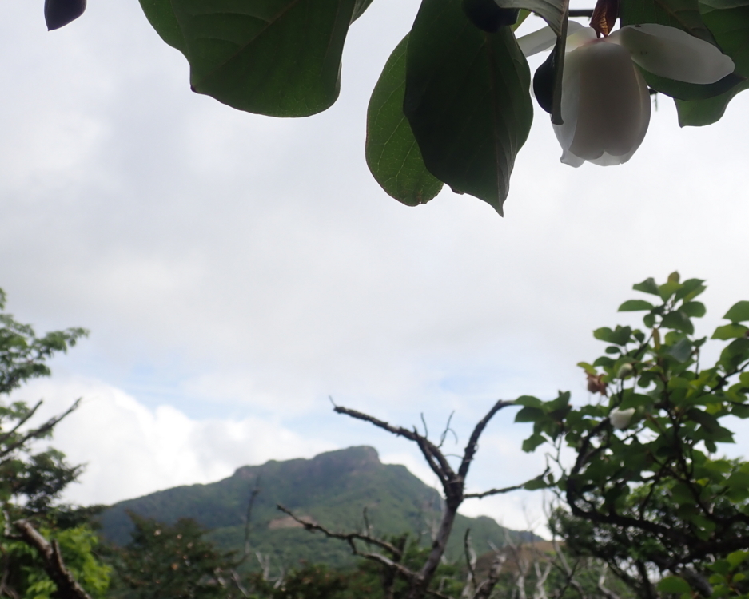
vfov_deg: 45.8
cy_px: 303
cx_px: 400
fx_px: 710
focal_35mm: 32
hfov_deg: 55.6
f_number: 3.2
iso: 100
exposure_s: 1/1000
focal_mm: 5.5
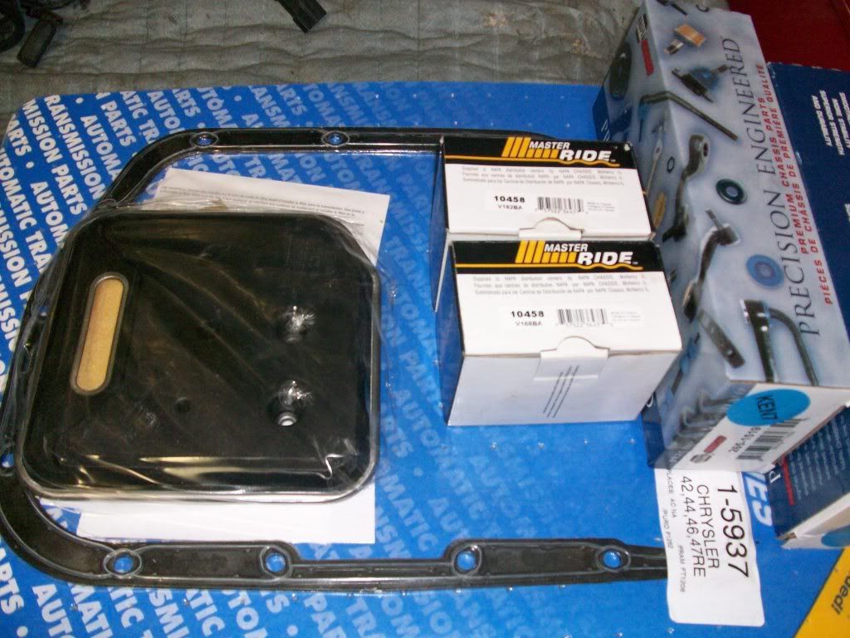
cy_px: 319
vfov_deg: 41.8
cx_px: 425
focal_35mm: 34
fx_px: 835
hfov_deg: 54.0
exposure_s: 1/60
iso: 160
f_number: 2.8
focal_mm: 5.7
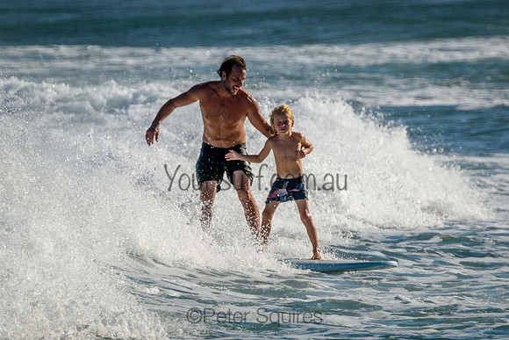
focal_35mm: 1100
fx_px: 15560
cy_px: 196
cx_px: 287
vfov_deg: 1.3
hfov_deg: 1.9
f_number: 11
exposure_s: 1/2000
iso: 450
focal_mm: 800
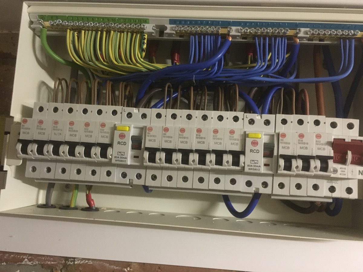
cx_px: 182
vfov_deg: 48.2
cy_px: 136
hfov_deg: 61.7
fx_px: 304
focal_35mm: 29
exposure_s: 1/17
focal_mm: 4.15
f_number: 2.2
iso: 400
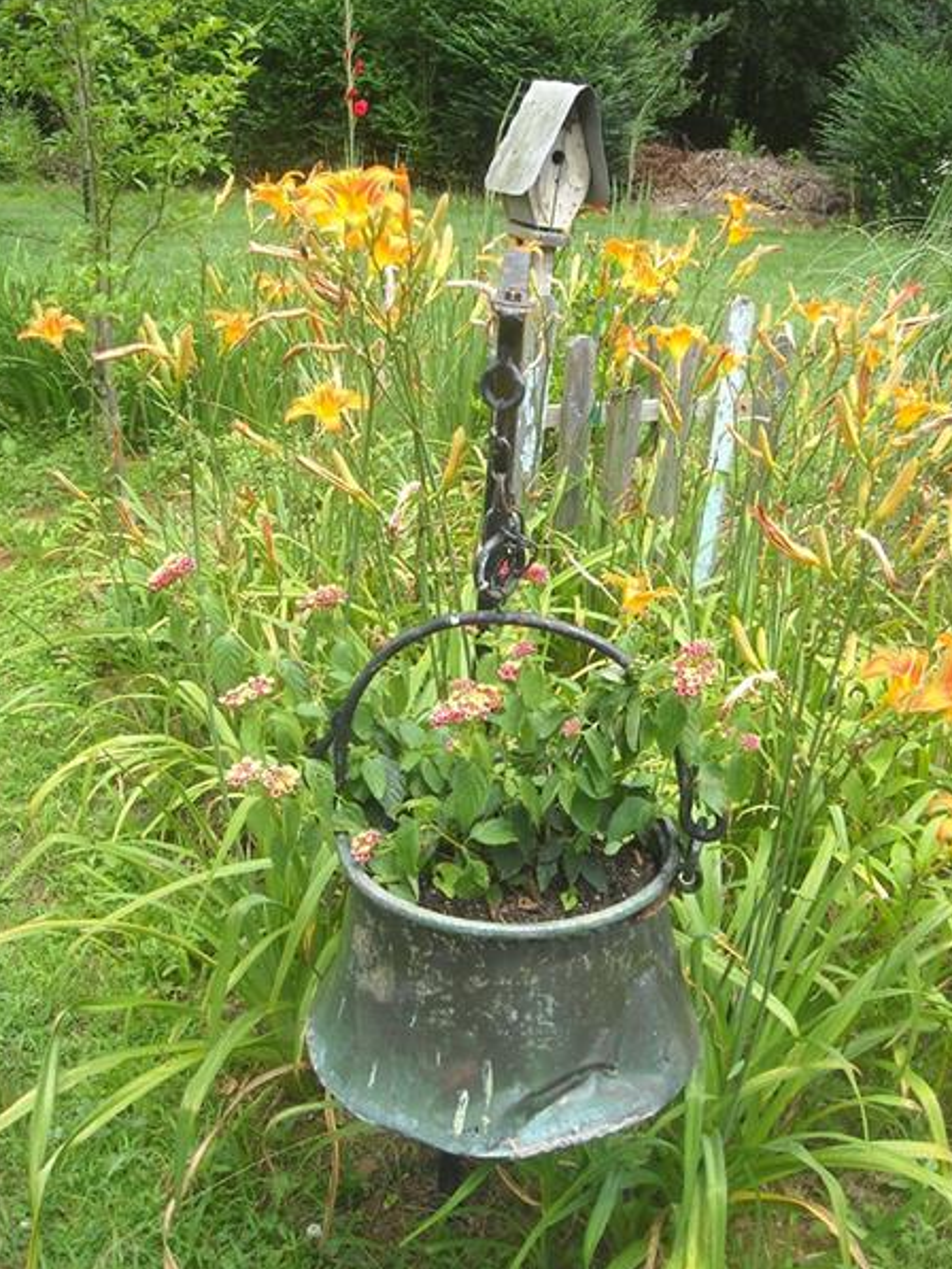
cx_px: 589
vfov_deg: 41.8
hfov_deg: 32.1
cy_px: 491
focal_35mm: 45
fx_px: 1650
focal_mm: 5.7
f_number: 2.8
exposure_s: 1/218
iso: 64
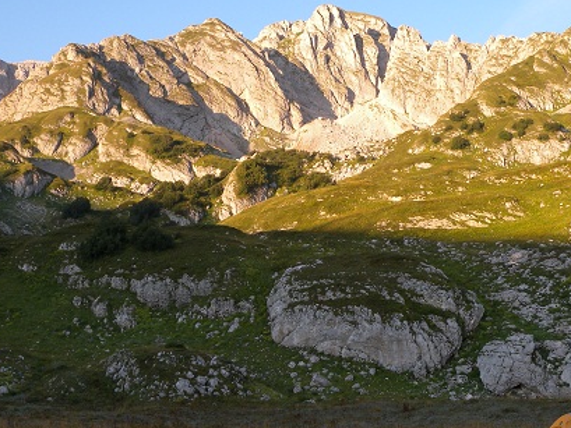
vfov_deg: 27.5
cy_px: 183
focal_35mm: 53
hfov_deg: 36.1
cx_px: 334
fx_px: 875
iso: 64
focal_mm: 6.7
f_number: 4.2
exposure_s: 1/126
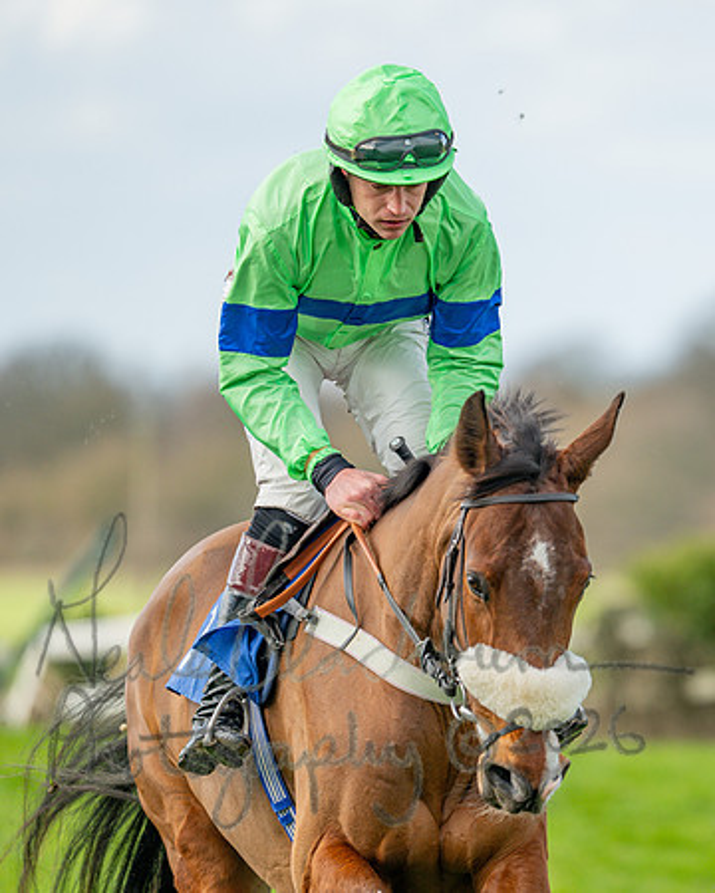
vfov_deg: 3.2
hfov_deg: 2.6
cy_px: 417
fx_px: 15936
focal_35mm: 602
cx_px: 554
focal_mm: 400
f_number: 4.5
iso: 200
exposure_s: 1/800
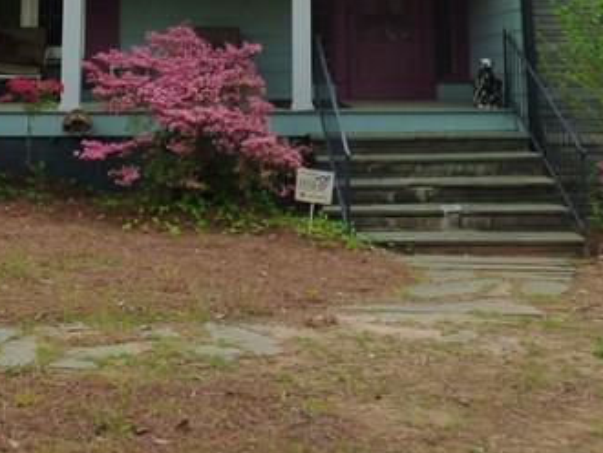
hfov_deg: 31.1
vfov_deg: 21.5
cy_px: -132
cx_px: 239
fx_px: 1081
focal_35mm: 62
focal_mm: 3.58
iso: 200
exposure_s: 1/640
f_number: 2.8
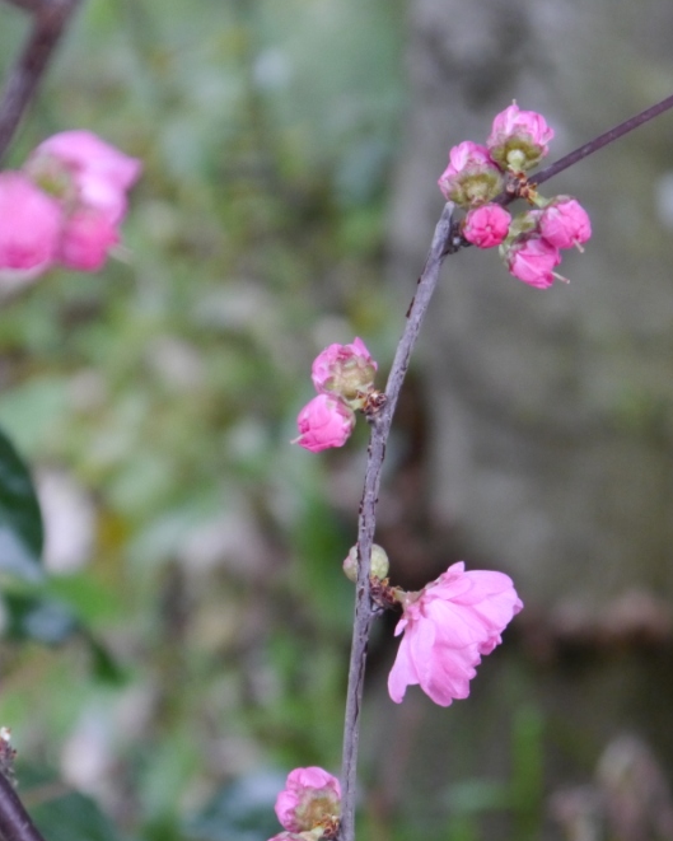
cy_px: 436
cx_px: 254
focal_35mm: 118
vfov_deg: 16.3
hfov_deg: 13.1
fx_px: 2937
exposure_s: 1/60
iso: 1600
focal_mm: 39
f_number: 5.5
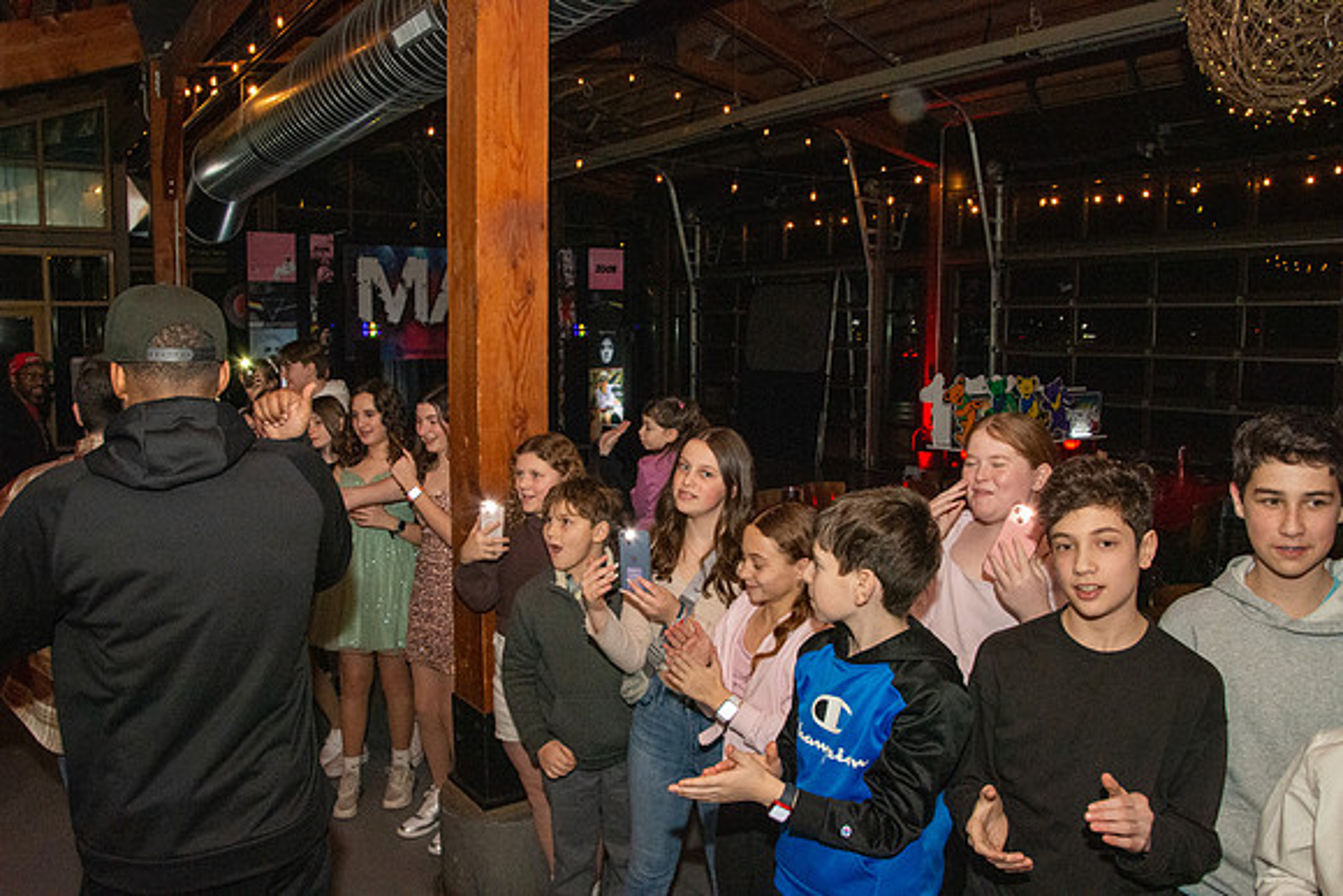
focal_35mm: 27
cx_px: 672
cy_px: 448
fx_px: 1007
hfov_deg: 67.4
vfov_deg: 48.0
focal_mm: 18
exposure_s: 1/160
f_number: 9
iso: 4000
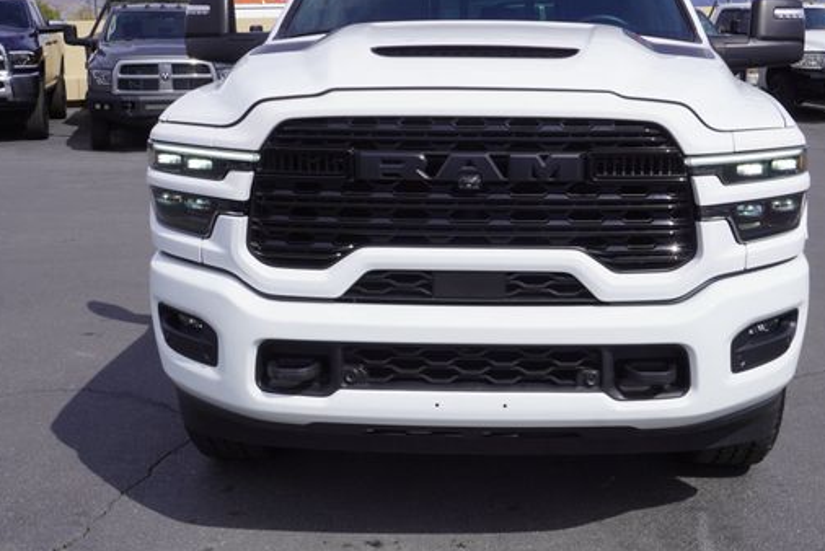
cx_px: 484
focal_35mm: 44
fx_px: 1000
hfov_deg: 44.6
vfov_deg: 30.7
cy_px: 225
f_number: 10
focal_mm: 23
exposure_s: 1/250
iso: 100
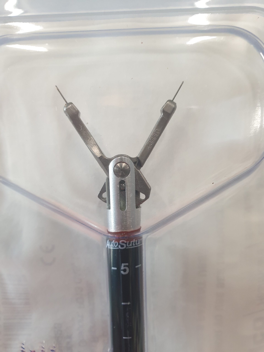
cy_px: 176
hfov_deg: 53.1
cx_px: 132
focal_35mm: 26
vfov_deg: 67.3
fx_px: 264
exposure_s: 1/33
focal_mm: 4.3
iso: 320
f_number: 2.4
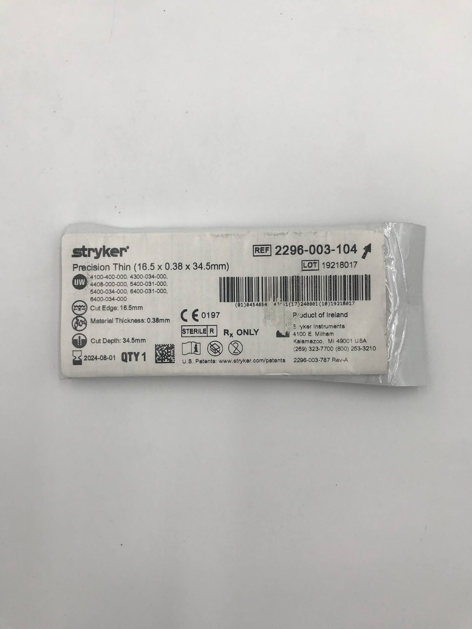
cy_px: 314
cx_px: 236
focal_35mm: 28
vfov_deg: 63.4
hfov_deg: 49.7
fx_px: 509
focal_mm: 3.99
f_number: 1.8
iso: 20
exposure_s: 1/287
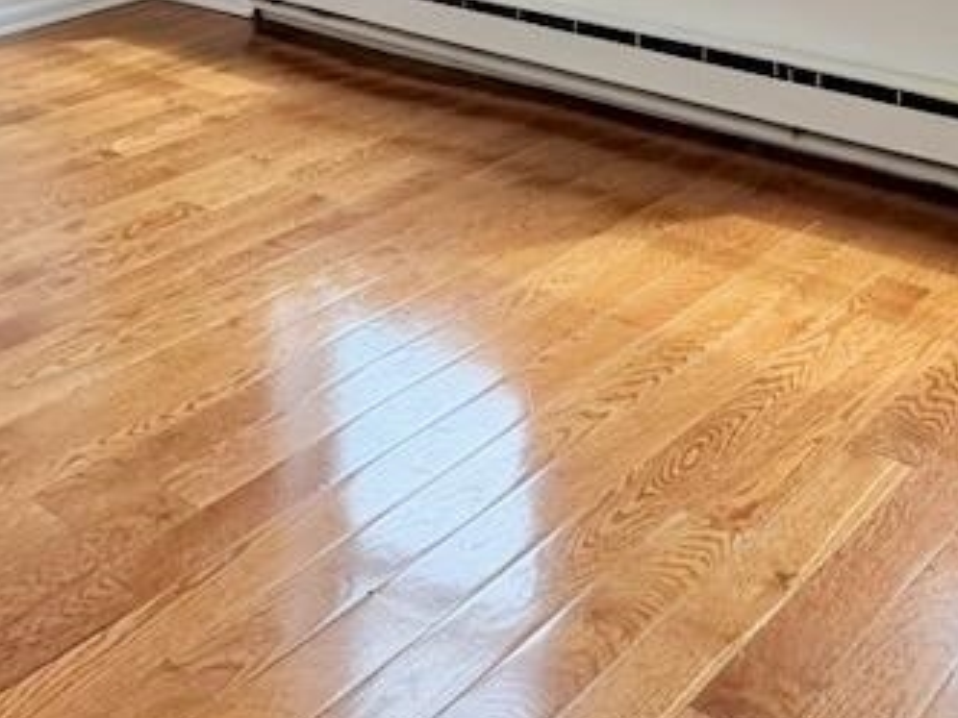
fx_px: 1494
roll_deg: +0.1
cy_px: -326
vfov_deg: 22.6
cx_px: 225
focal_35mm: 54
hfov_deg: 34.7
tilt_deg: -1.7
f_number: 2.2
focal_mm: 2.22
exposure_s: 1/183
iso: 50
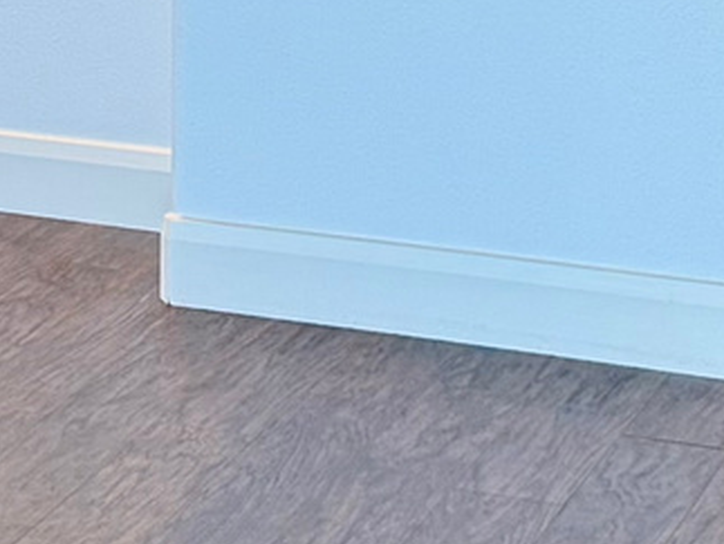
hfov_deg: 12.6
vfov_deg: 9.3
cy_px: -445
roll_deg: -1.6
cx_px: -224
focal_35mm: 152
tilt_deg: -5.0
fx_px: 3183
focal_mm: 6.76
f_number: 1.78
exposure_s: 1/60
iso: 160
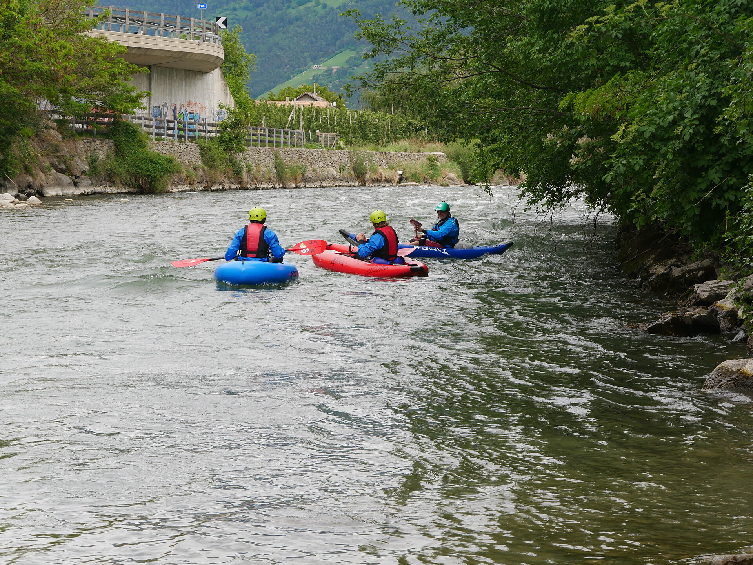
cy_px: 282
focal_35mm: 110
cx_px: 376
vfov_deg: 13.5
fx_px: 2394
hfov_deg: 17.9
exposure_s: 1/250
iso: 200
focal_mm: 55
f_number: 6.3
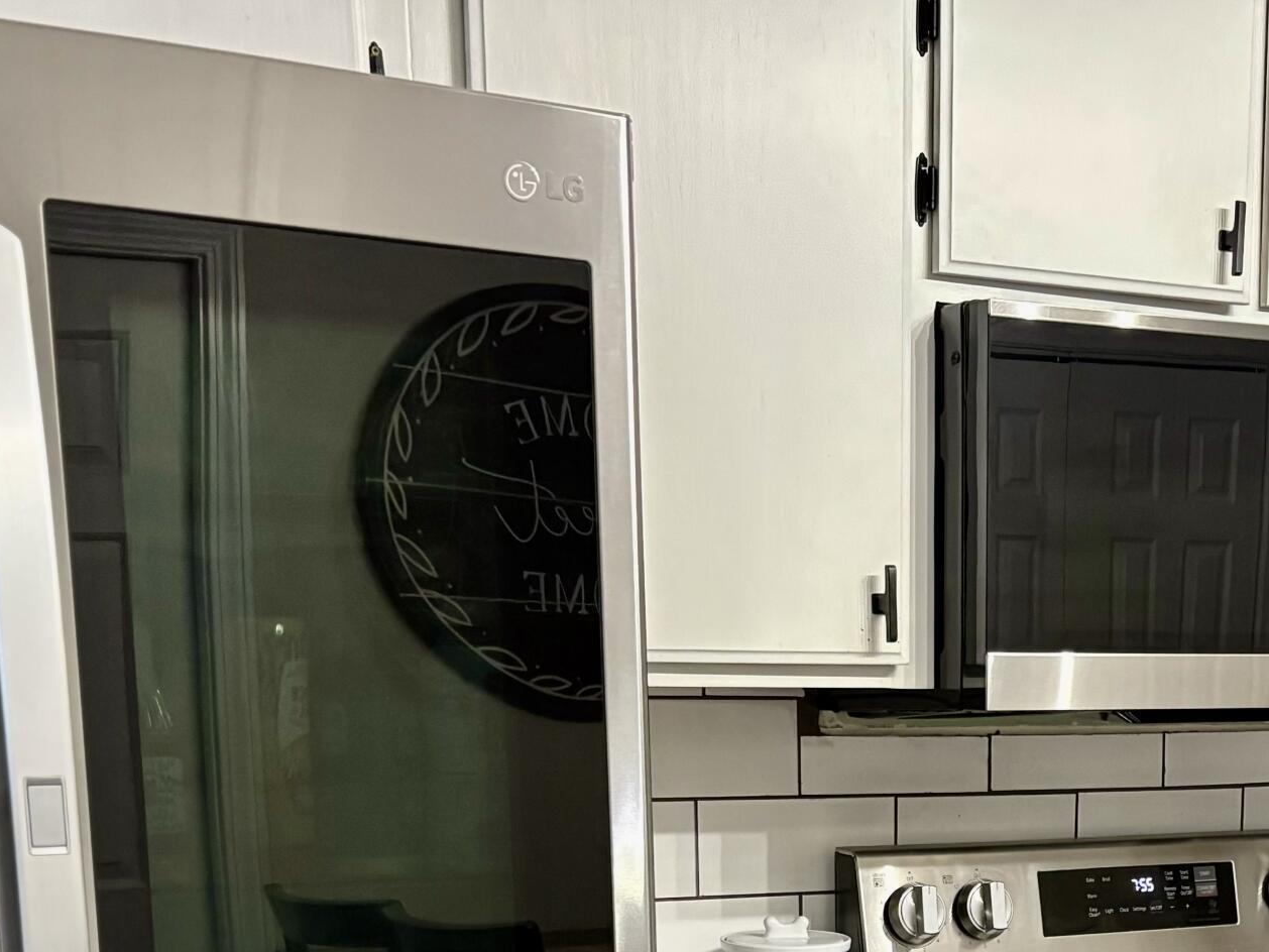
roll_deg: -0.3
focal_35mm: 62
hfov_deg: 30.3
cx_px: 1056
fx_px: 2273
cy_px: 1118
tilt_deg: -10.3
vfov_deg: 22.0
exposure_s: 1/60
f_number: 1.6
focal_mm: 5.96
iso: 320
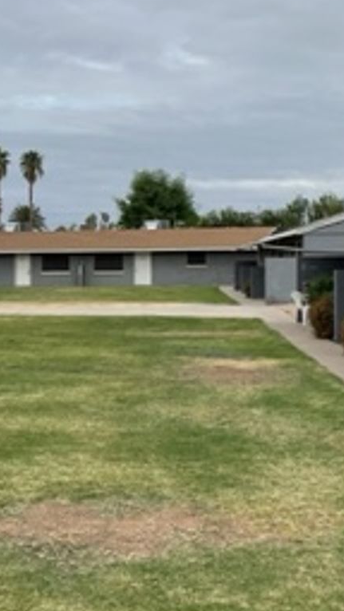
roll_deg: +0.8
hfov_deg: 16.6
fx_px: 1151
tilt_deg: -0.9
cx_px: -16
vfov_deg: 29.7
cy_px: 320
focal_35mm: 71
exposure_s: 1/4464
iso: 32
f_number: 1.6
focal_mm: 4.2
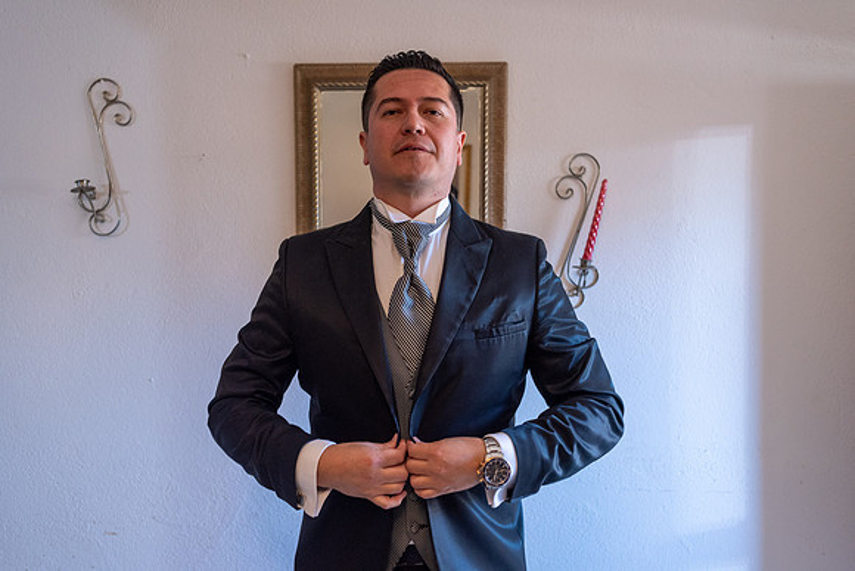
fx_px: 831
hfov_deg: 54.4
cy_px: 286
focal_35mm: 35
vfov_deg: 37.9
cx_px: 428
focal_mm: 35
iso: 1600
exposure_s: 1/160
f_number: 4.5
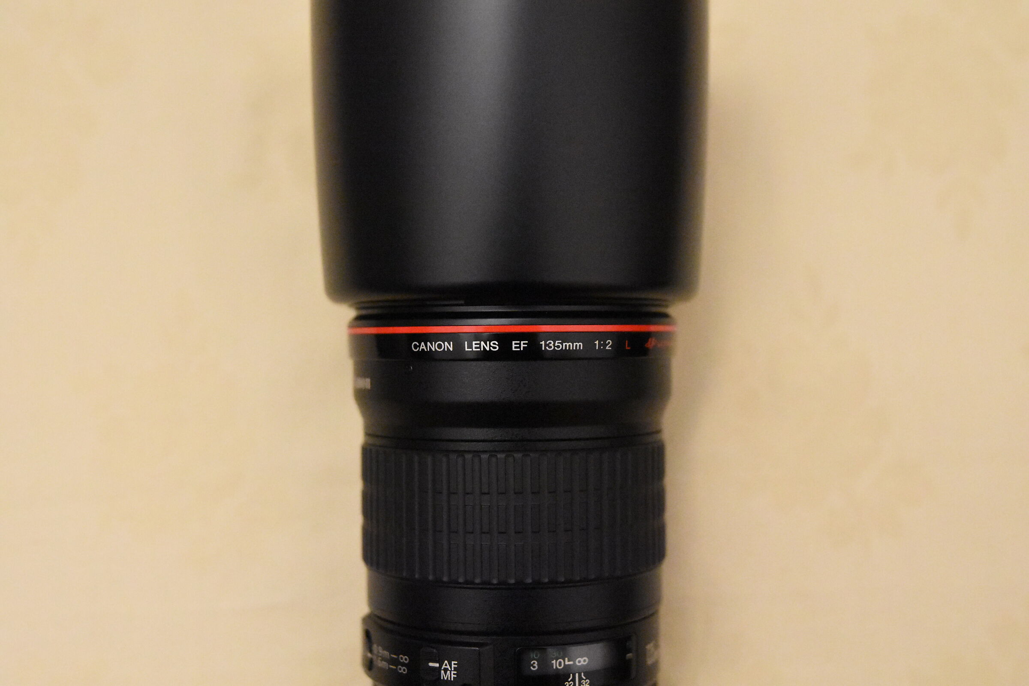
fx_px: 1200
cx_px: 514
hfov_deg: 46.4
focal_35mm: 42
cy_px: 343
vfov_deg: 31.9
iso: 12800
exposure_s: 1/250
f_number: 2.4
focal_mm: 28
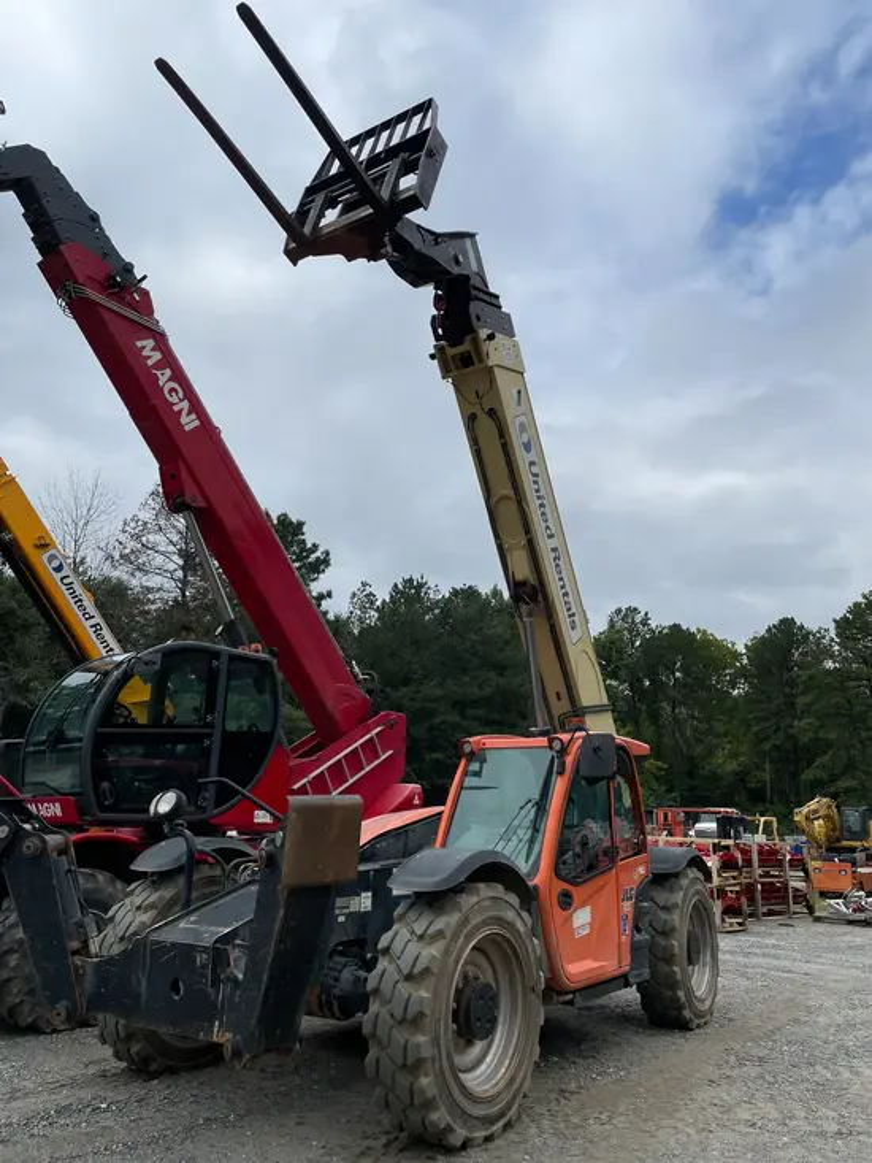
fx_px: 873
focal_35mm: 26
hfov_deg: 53.1
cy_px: 582
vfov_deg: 67.3
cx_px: 436
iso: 50
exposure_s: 1/8403
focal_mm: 4.2
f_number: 1.6
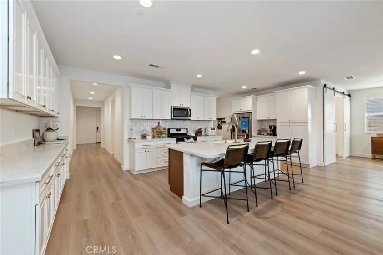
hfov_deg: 104.3
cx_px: 192
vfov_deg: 81.1
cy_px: 128
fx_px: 149
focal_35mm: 14
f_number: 10
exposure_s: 1/6
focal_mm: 14
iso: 500
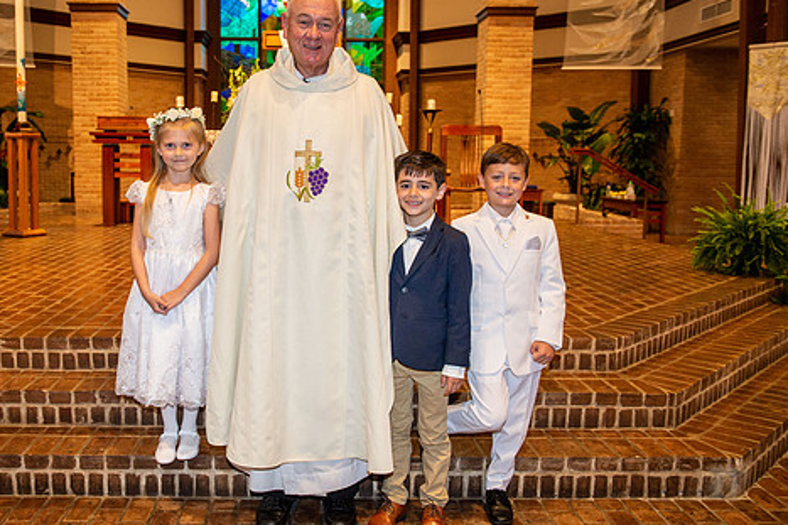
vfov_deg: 36.8
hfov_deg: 52.8
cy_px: 252
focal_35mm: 36
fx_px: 788
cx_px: 312
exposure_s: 1/125
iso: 1600
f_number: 4.5
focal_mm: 29
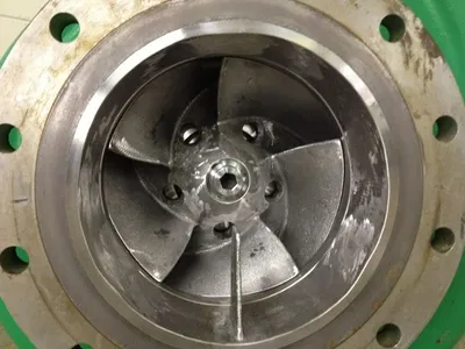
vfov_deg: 40.7
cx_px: 232
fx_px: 470
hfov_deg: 52.6
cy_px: 174
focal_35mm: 35
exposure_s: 1/20
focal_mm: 4.28
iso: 320
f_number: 2.4
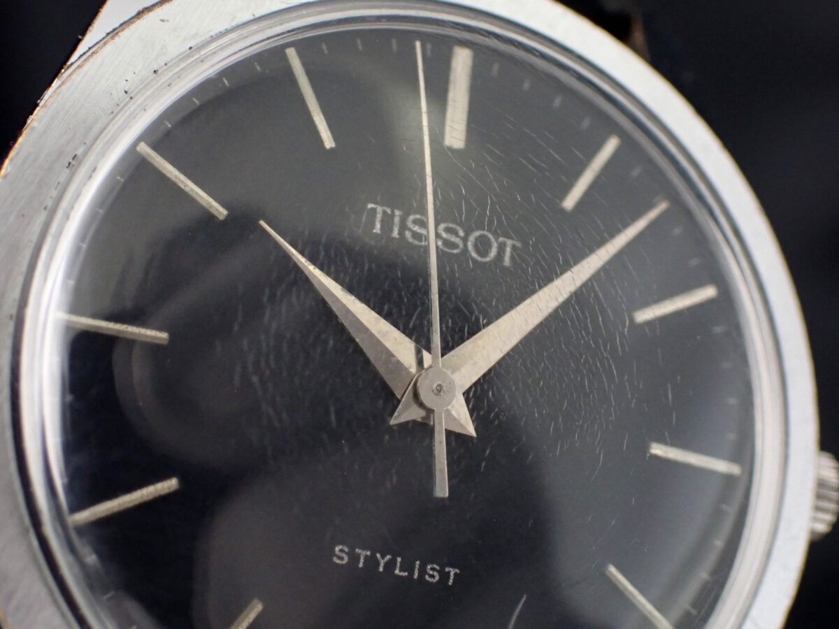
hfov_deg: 23.8
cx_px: 420
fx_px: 1987
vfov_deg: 18.0
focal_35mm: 82
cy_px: 314
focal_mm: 14.62
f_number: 4.3
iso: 800
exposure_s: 1/80
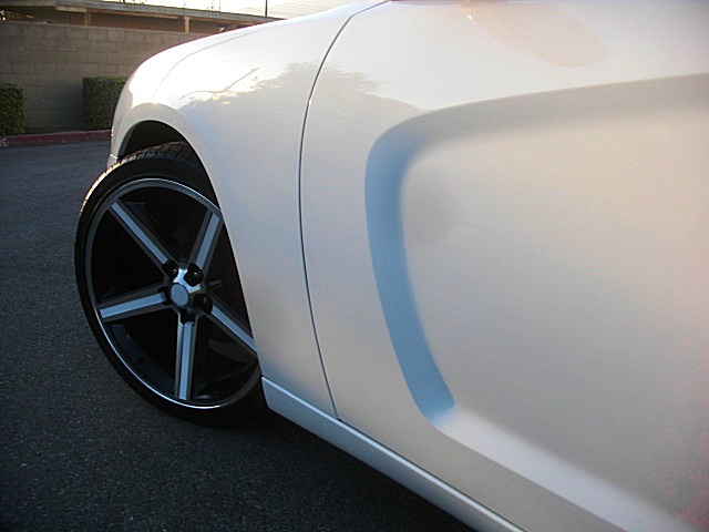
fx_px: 737
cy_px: 266
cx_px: 354
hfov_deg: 51.4
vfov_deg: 39.7
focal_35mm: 36
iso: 50
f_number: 2.8
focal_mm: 6.3
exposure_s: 1/160
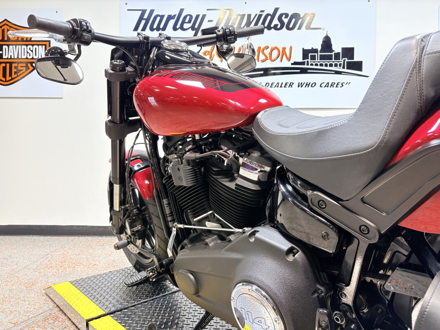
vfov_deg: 53.1
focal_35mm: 26
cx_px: 220
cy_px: 165
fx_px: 330
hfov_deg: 67.3
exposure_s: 1/120
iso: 80
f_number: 1.6
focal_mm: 5.96
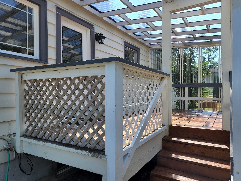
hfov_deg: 71.6
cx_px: 125
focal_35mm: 24
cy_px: 93
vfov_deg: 56.8
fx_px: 167
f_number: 1.8
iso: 20
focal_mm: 5.4
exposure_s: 1/738
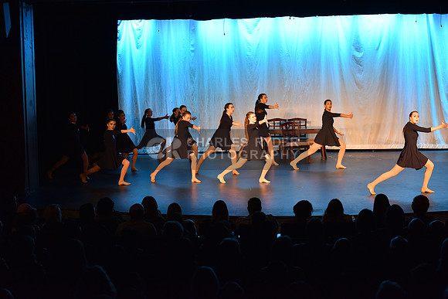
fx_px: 871
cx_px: 224
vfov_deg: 19.5
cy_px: 150
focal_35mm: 70
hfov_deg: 28.8
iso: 2000
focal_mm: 70
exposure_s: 1/160
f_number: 4
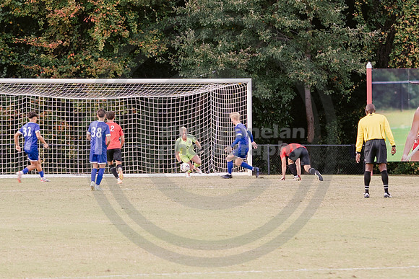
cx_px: 161
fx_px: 3398
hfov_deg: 7.1
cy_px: 66
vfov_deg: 4.7
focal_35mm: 292
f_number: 3.2
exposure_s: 1/125
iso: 640
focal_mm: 90
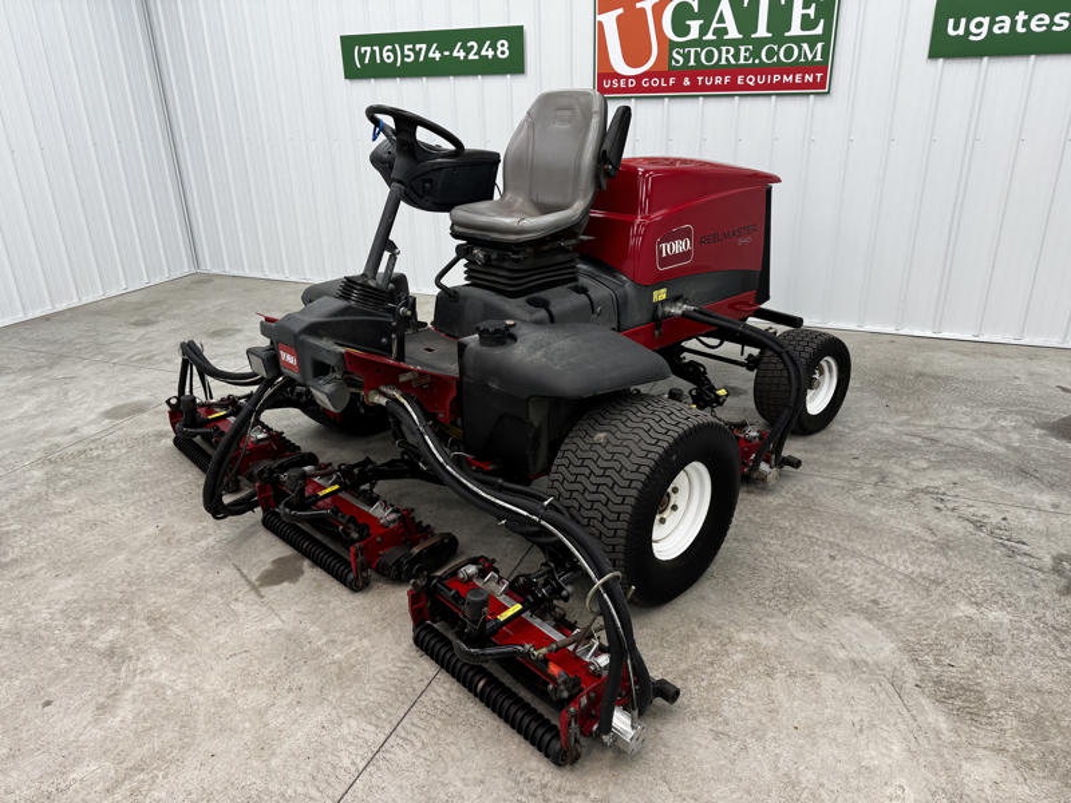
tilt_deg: -23.4
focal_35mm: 24
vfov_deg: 56.8
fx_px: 743
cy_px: 402
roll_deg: +1.2
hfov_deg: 71.6
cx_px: 536
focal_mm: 6.76
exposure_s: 1/120
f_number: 1.78
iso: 80
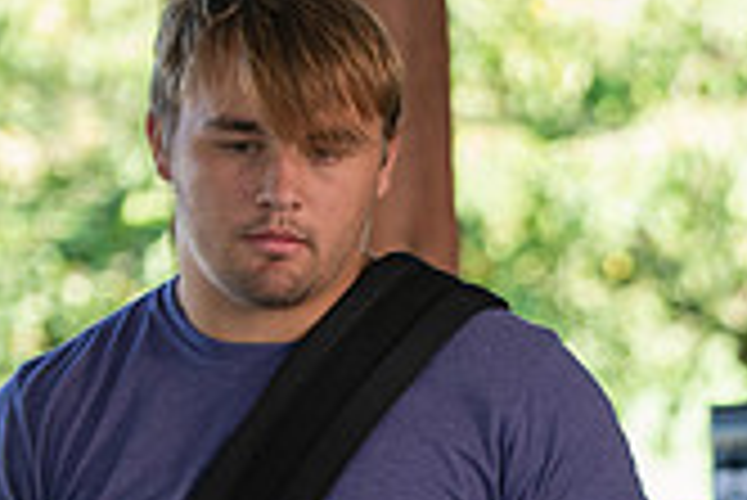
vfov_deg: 3.9
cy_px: 394
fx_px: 7269
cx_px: 1251
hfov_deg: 5.8
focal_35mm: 350
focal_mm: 100
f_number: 3.2
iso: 250
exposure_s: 1/250
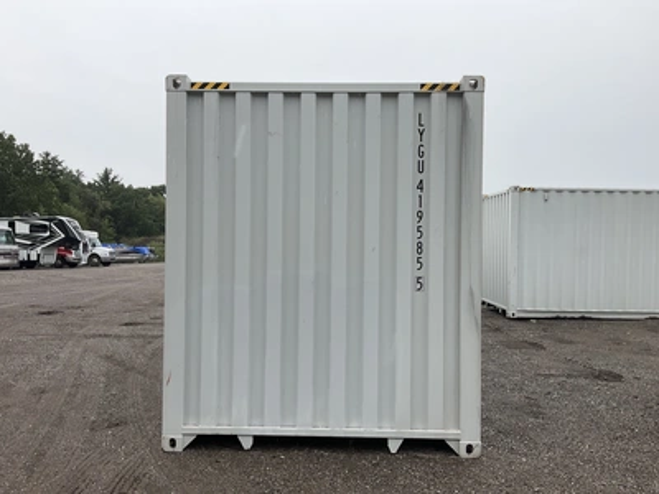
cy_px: 247
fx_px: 552
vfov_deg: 48.2
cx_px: 330
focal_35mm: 29
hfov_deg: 61.7
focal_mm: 3
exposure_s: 1/365
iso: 25
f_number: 1.8
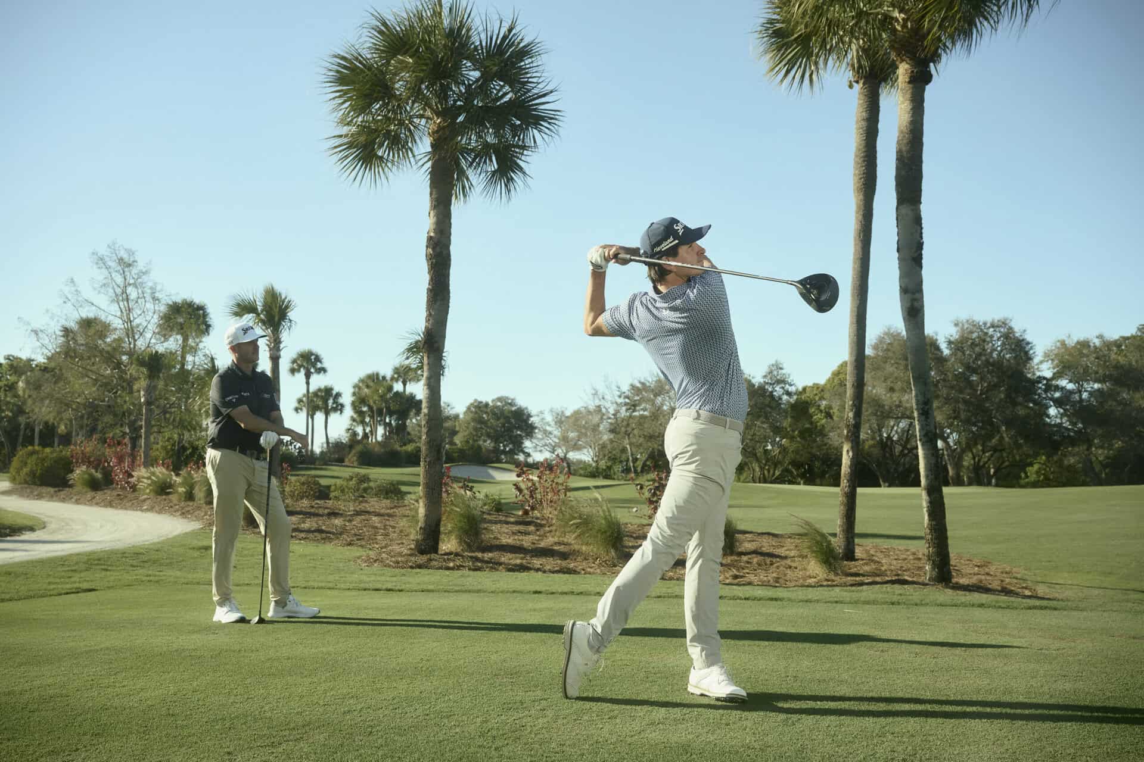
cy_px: 381
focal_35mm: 32
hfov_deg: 59.5
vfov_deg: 41.7
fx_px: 1001
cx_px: 572
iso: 640
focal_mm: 31.5
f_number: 5.6
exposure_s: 1/2500
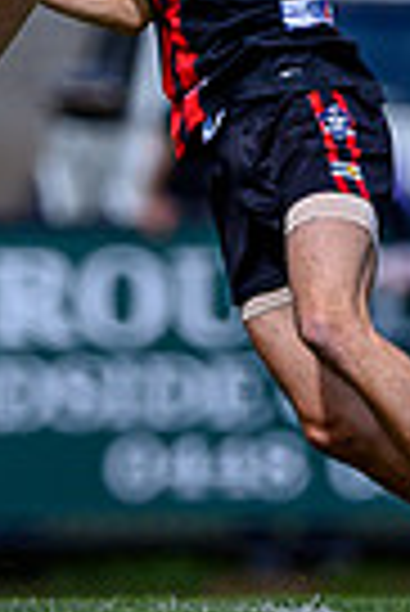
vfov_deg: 0.6
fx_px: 57693
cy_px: -399
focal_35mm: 3386
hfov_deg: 0.4
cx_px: 48
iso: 200
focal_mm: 500
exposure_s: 1/2000
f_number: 4
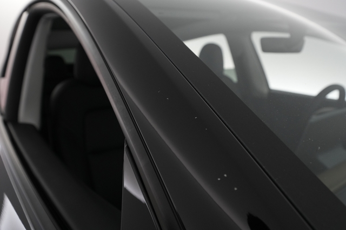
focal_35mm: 28
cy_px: 115
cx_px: 173
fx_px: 269
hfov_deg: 65.5
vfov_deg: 46.4
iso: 2000
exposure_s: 1/100
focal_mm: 28
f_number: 5
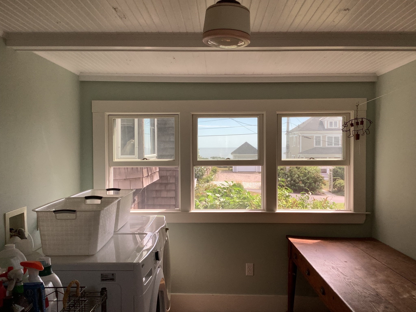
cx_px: 208
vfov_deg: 45.4
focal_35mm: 31
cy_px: 156
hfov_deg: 58.4
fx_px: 373
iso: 25
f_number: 2.4
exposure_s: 1/345
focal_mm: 3.3
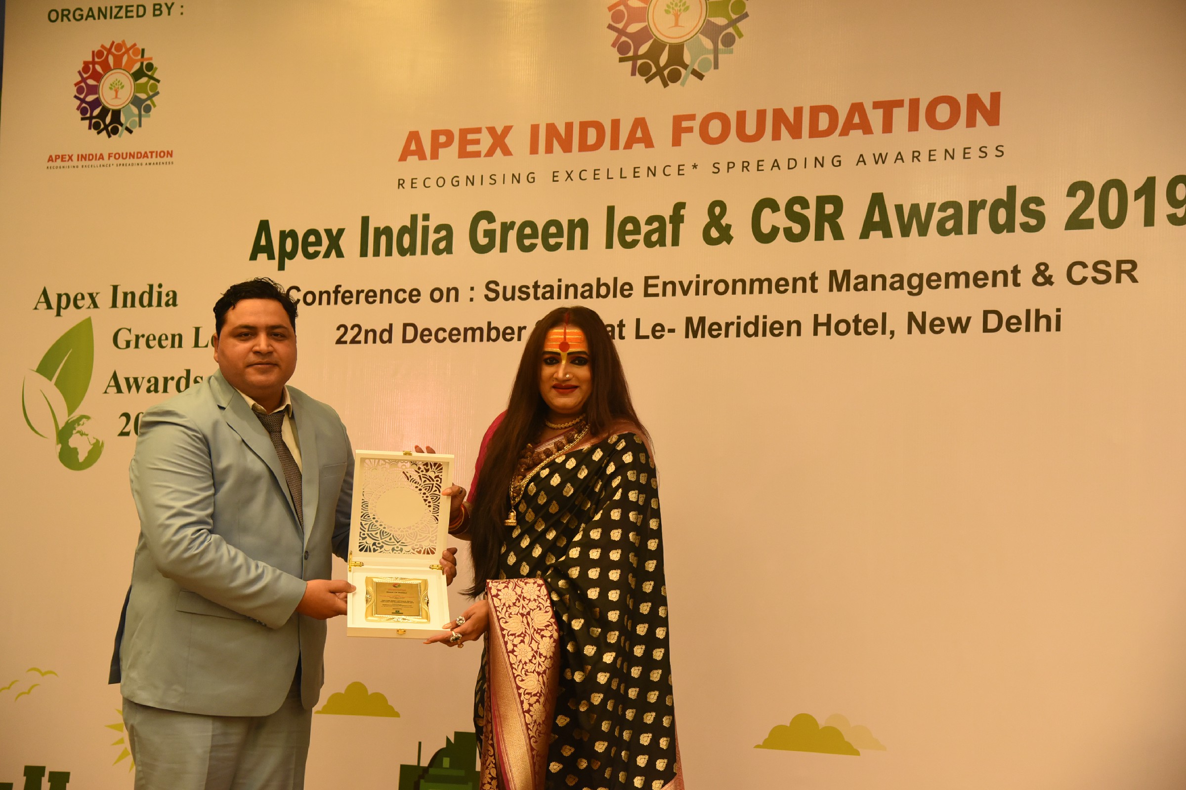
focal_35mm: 62
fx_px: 2042
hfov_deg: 32.4
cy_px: 395
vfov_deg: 21.9
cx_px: 593
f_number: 4.5
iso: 2500
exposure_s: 1/80
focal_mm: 62
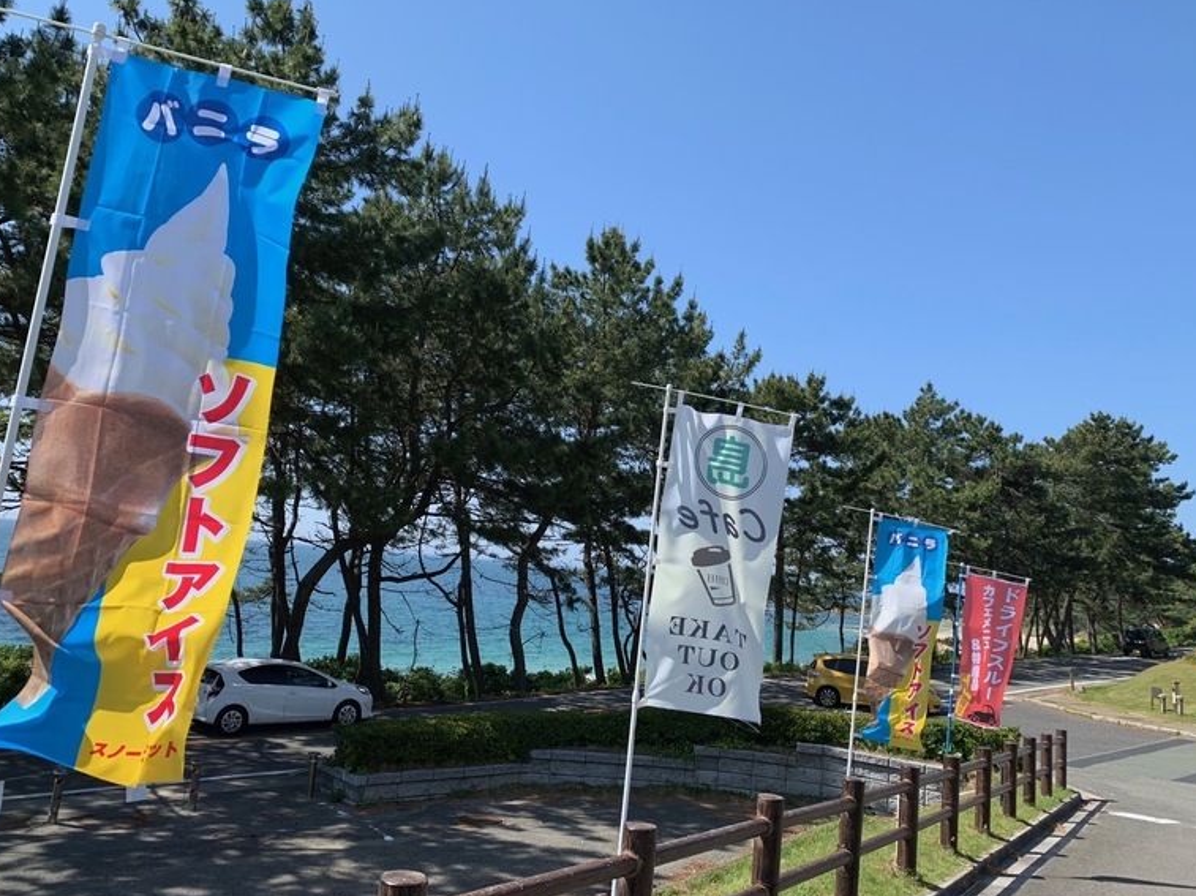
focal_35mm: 28
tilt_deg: +7.8
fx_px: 967
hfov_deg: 63.5
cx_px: 598
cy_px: 426
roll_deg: -4.9
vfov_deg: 49.7
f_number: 1.8
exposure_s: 1/1490
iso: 25
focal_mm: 4.25
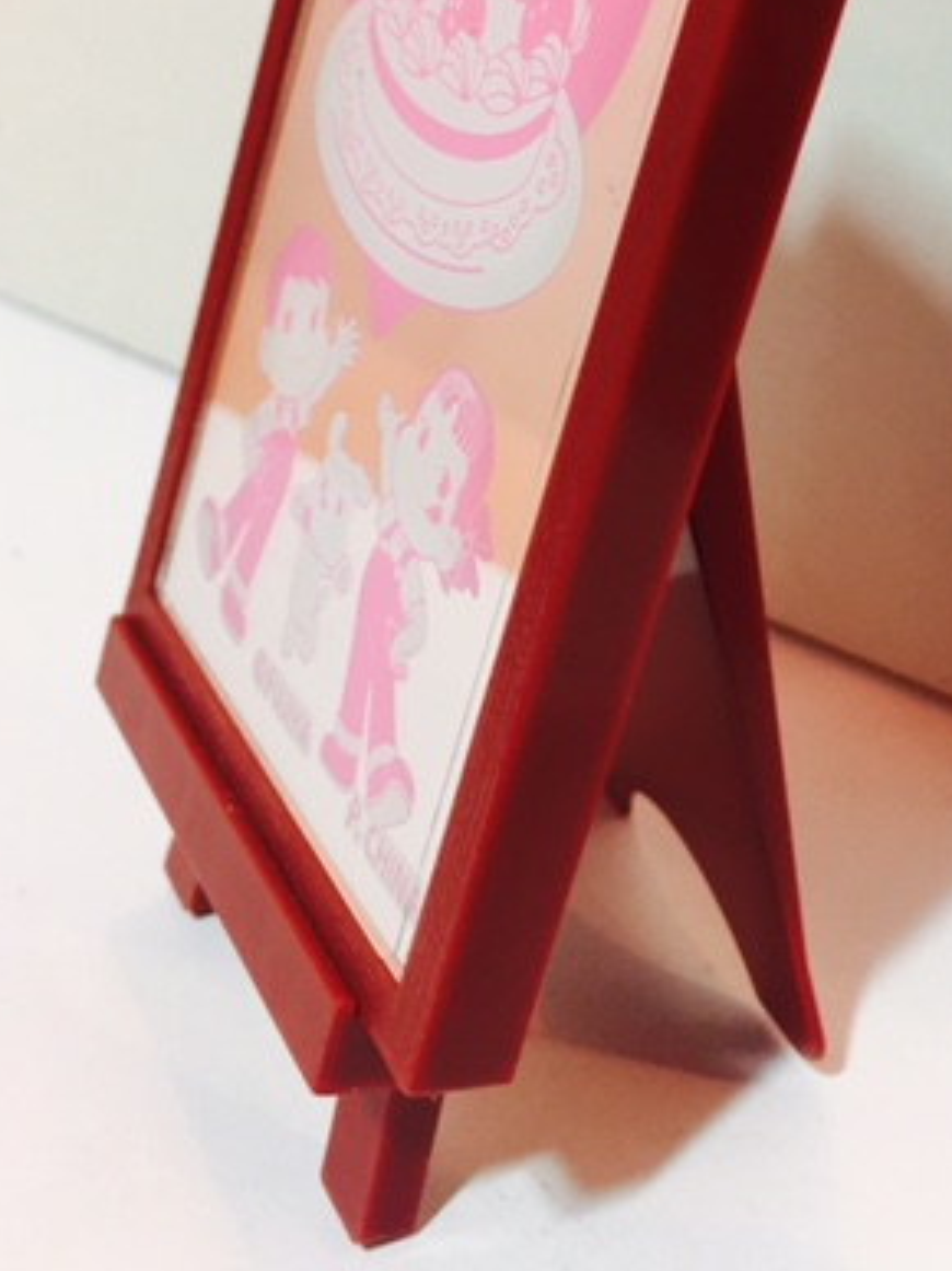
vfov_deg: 38.5
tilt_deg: -19.6
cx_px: 630
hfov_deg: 30.0
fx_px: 1761
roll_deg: -1.6
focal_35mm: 48
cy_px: 299
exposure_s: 1/33
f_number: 2.2
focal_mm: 4.15
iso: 125
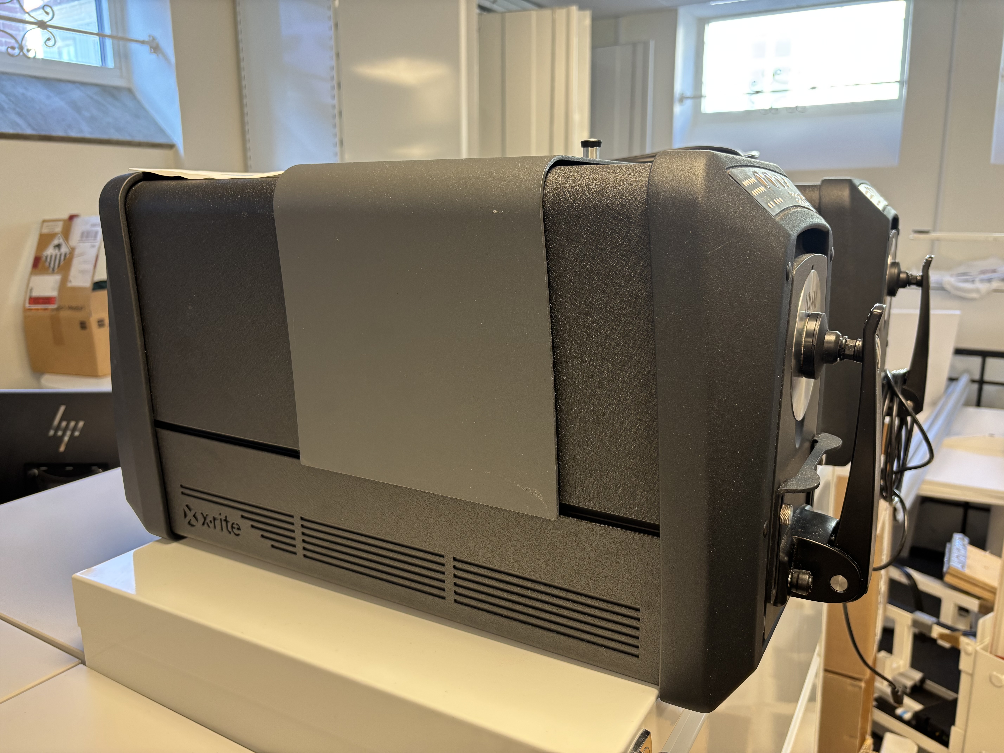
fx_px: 754
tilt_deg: -12.4
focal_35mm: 26
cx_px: 502
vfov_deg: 53.1
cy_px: 376
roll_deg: +0.6
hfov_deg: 67.3
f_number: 1.6
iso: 125
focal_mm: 5.96
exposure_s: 1/97
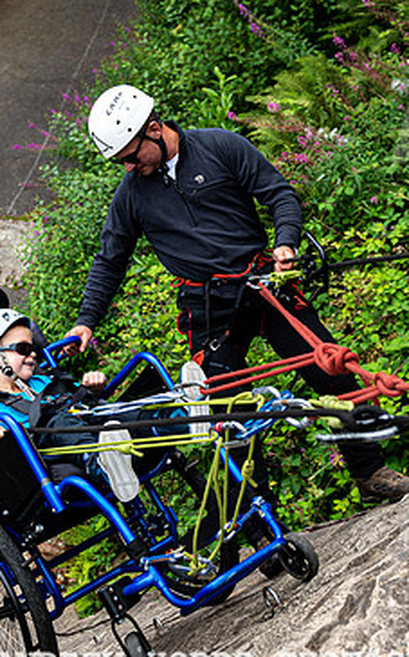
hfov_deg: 24.7
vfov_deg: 38.9
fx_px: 929
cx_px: 146
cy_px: 341
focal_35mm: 52
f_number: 4
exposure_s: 1/800
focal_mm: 32
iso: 250
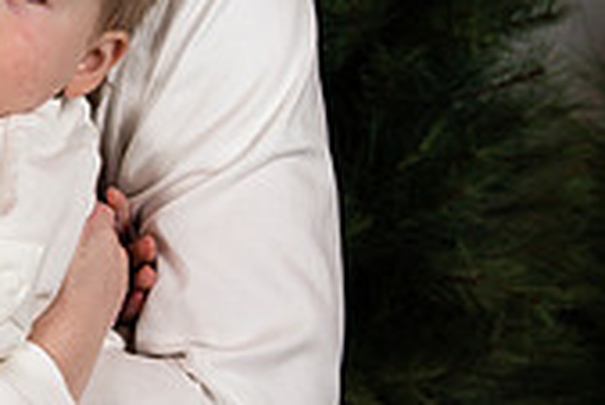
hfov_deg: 14.6
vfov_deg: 10.3
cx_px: -175
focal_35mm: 134
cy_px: 195
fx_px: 2254
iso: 200
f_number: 5
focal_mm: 39
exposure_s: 1/250
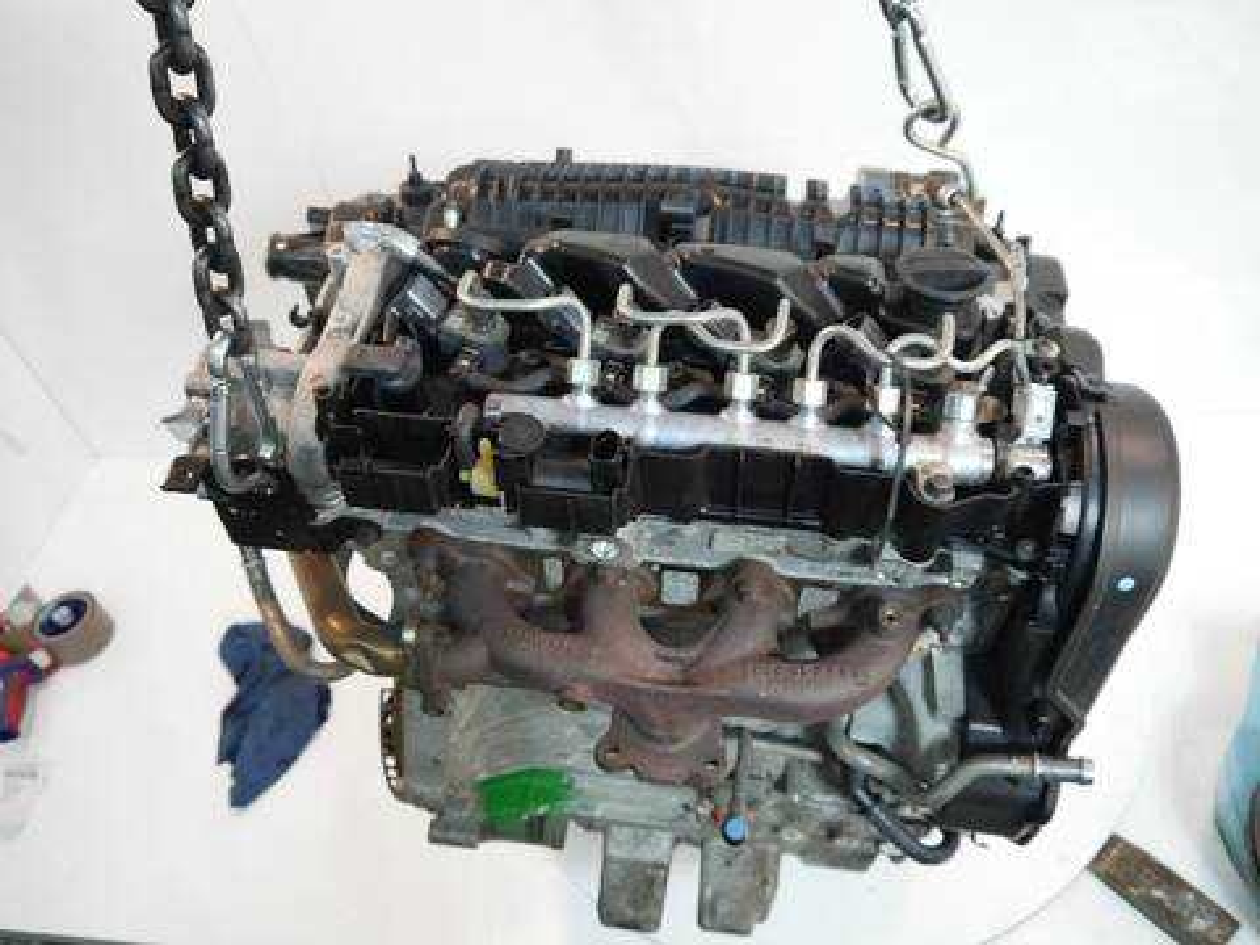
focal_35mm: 28
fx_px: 1019
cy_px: 472
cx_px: 630
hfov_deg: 63.4
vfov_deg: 49.7
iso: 1000
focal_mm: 14
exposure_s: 1/125
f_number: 3.5
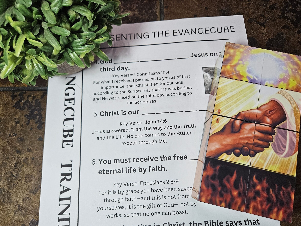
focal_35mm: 25
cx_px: 149
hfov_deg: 69.4
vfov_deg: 54.8
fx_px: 217
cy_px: 122
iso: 200
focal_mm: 5.4
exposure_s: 1/120
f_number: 1.8
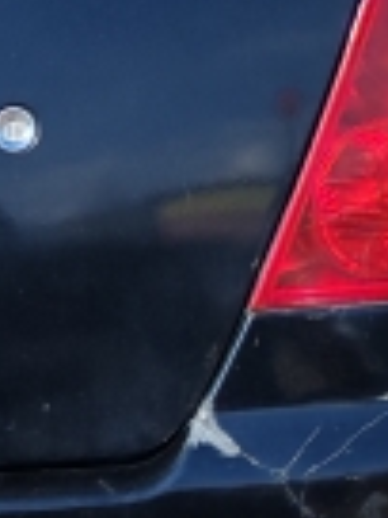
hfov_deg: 6.8
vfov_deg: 9.7
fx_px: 3049
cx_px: -597
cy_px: 126
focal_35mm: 204
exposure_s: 1/2000
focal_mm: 5.52
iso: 50
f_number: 1.95
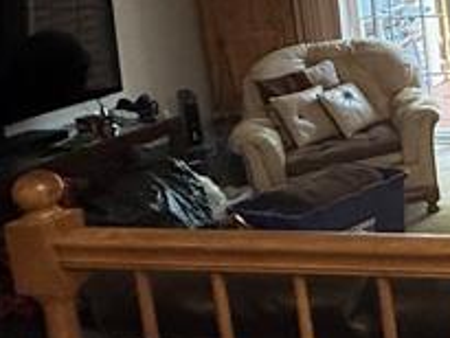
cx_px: 755
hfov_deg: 21.1
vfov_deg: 20.5
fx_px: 911
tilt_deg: -8.0
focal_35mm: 70
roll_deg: +2.9
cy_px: 15
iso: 500
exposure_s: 1/120
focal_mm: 2.22
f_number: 2.2
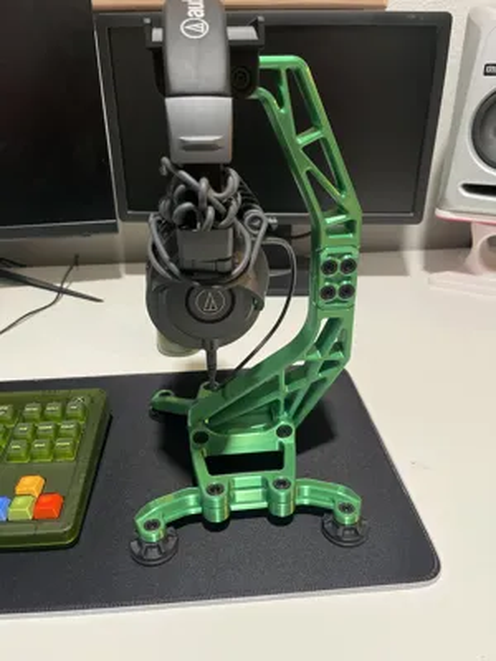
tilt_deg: -26.5
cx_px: 248
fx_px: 497
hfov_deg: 53.1
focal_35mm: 26
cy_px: 330
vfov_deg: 67.3
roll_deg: +0.9
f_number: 1.6
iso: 500
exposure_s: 1/60
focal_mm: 5.1
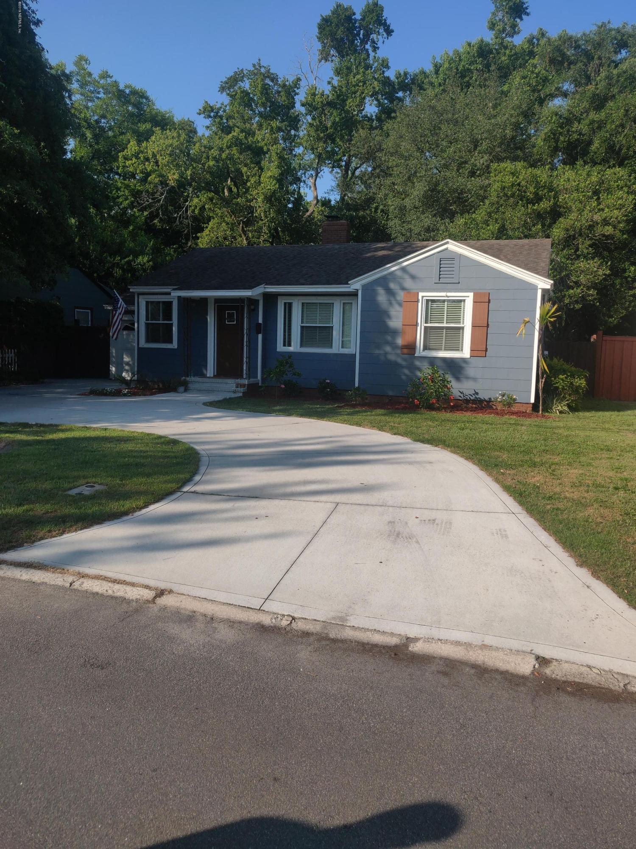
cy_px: 424
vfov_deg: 69.4
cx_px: 318
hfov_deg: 54.9
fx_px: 612
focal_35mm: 25
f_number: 1.7
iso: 100
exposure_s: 1/1149
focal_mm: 4.25
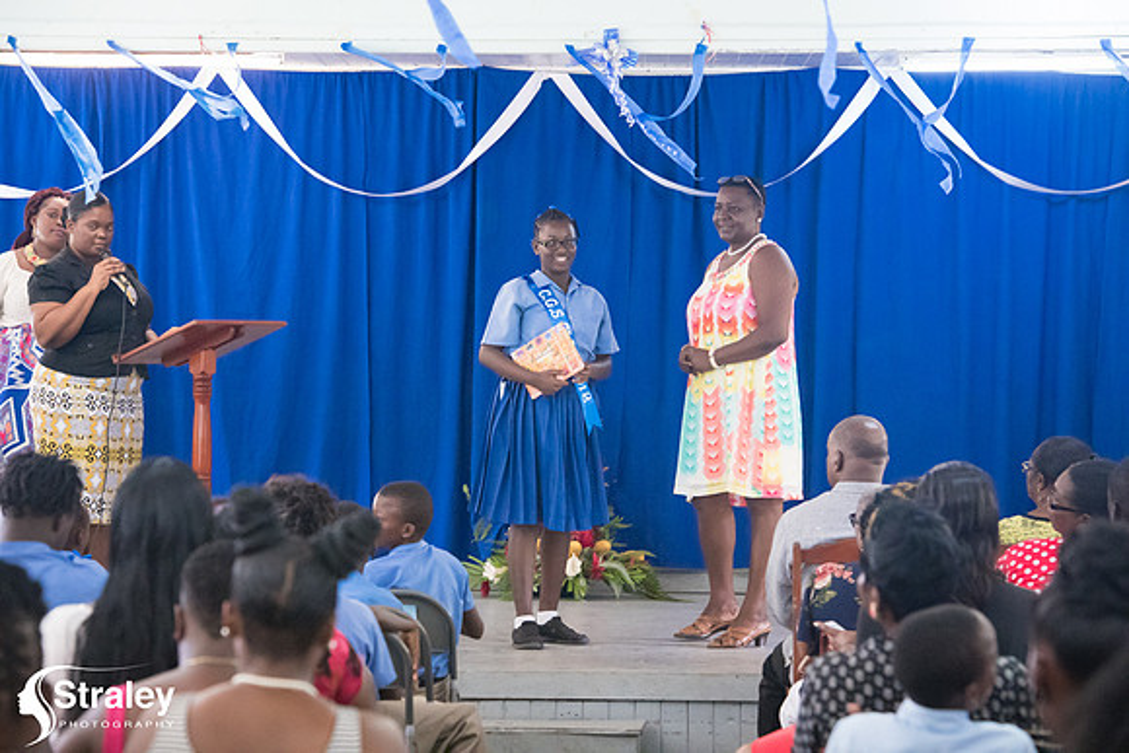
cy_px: 376
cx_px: 564
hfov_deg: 15.8
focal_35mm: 130
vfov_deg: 10.6
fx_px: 4078
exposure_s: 1/200
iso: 16000
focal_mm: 130
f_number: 6.3
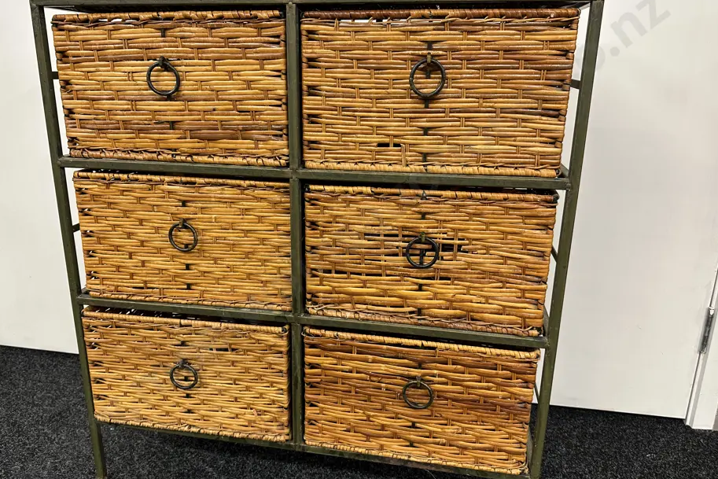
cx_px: 340
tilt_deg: -17.8
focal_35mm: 28
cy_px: 245
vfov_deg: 46.4
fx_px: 558
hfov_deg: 65.4
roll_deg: -0.3
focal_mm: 6.86
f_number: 1.78
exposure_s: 1/50
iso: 125
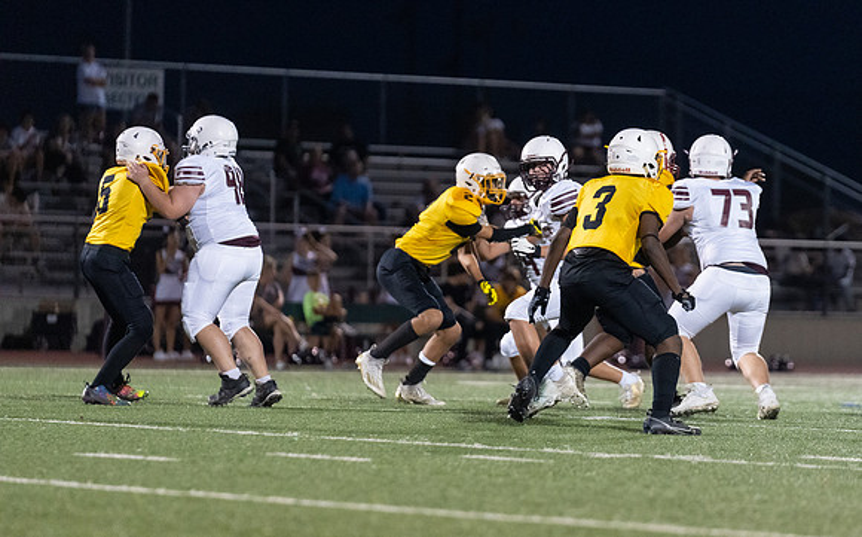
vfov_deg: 5.2
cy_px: 259
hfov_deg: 8.3
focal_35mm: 254
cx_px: 535
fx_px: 5950
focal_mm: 200
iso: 5000
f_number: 3.2
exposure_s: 1/1000
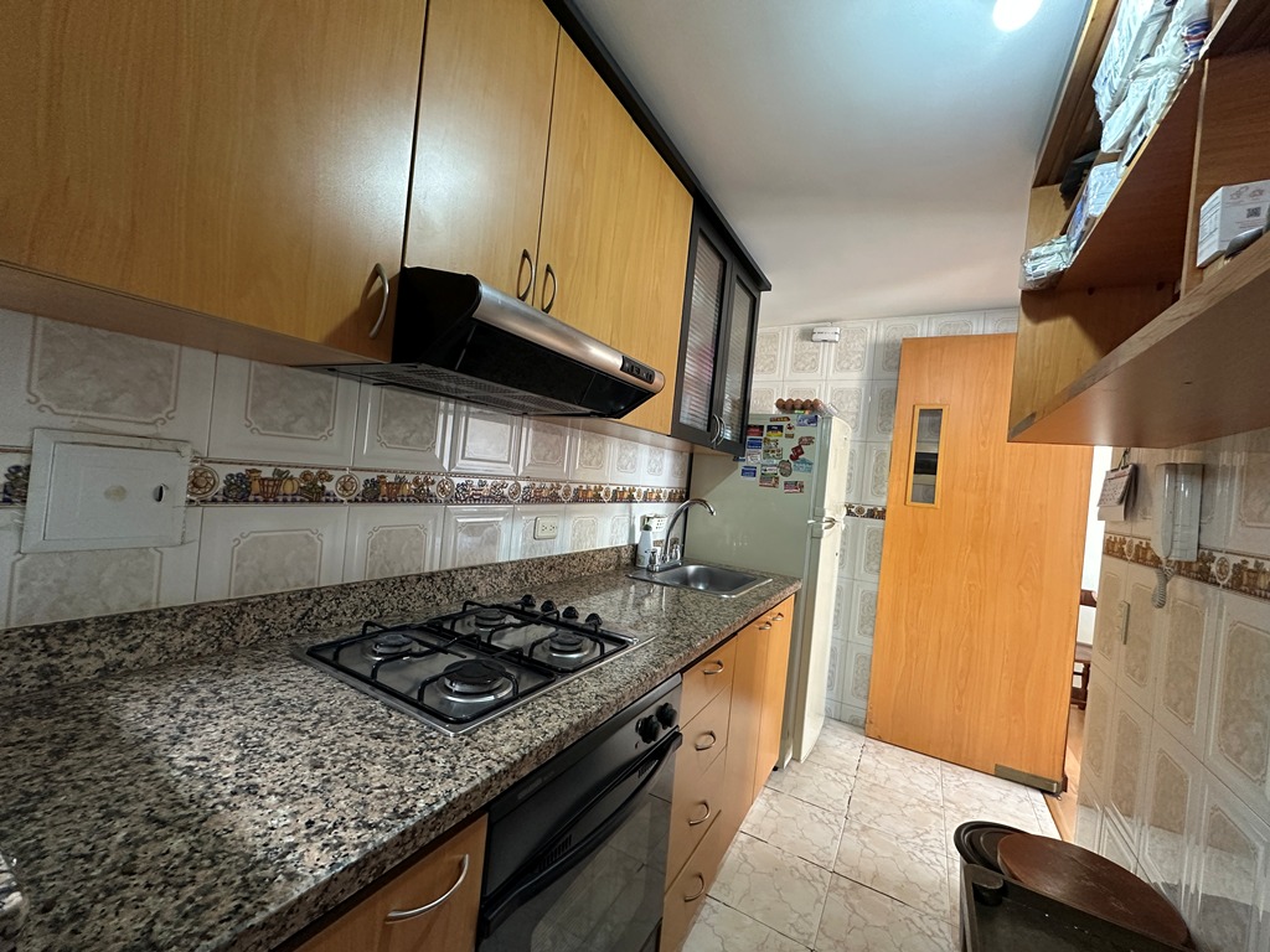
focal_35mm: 14
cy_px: 476
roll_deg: -4.8
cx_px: 635
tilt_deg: +0.1
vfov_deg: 85.7
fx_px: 514
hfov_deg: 102.1
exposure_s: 1/60
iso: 400
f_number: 2.2
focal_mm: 2.22
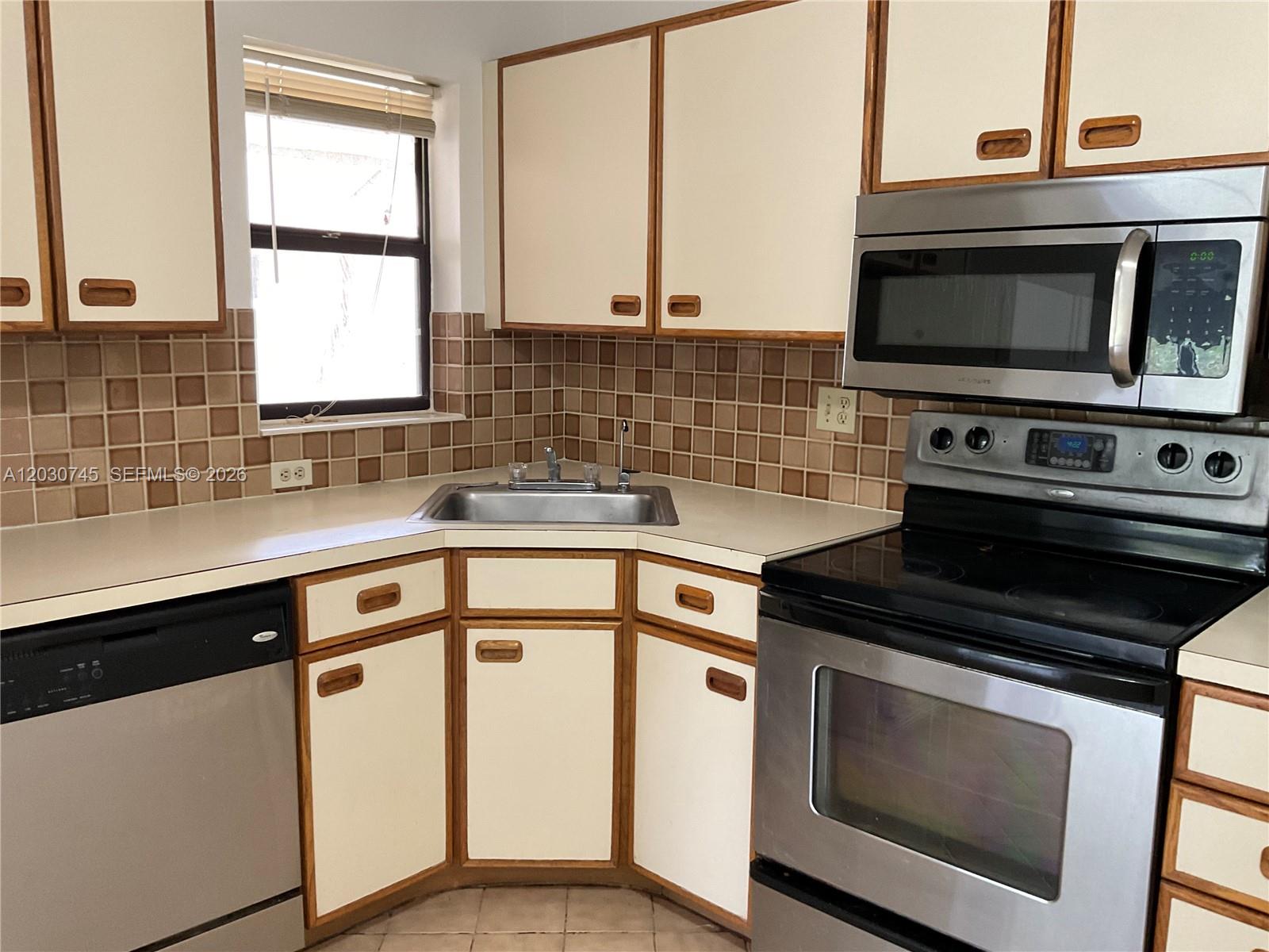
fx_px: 1063
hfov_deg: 61.7
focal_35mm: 29
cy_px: 476
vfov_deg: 48.2
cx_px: 634
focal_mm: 3
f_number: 1.8
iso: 100
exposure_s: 1/60
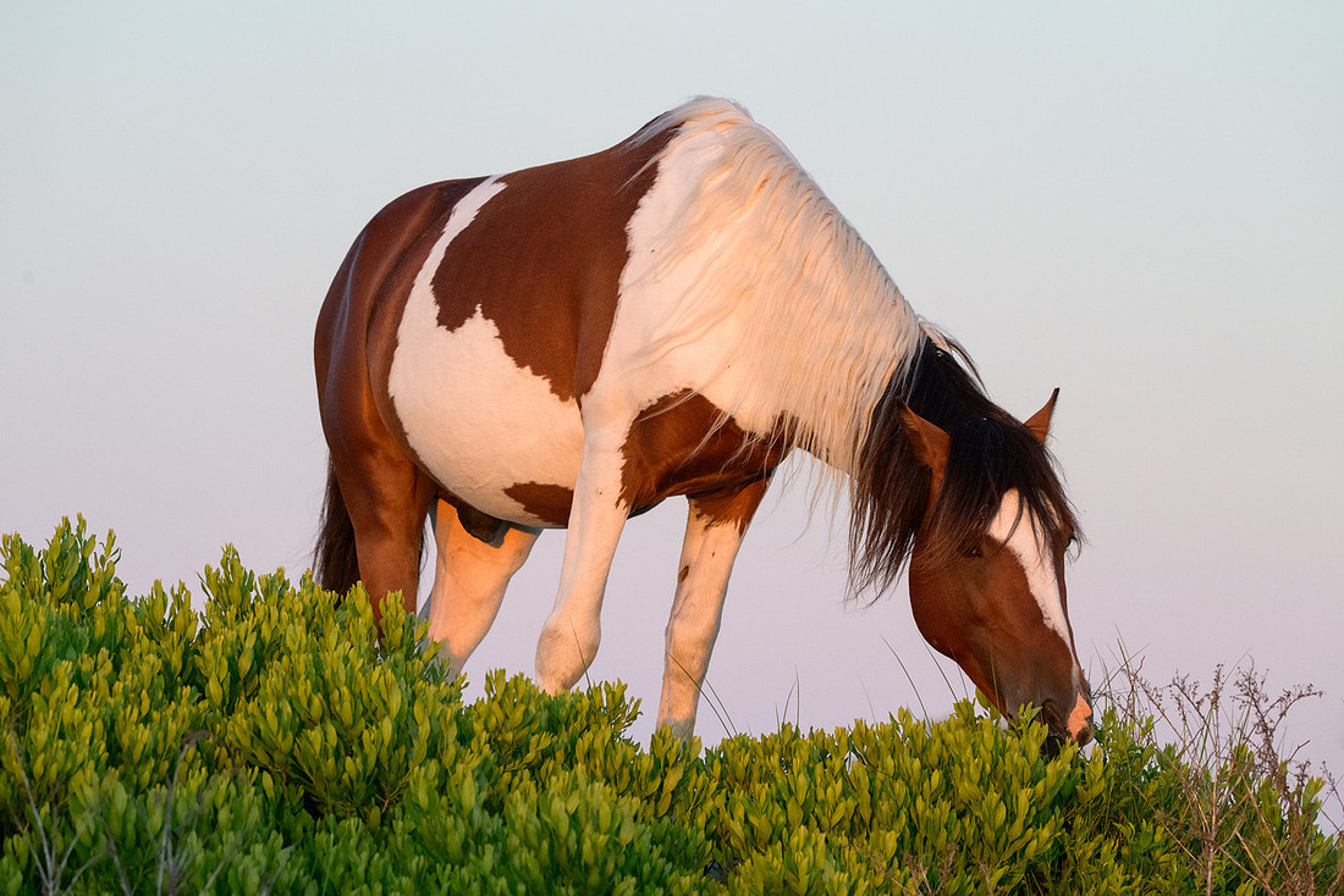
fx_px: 12031
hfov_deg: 6.4
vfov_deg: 4.3
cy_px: 448
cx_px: 677
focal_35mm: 322
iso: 5600
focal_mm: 320
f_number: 8
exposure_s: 1/800
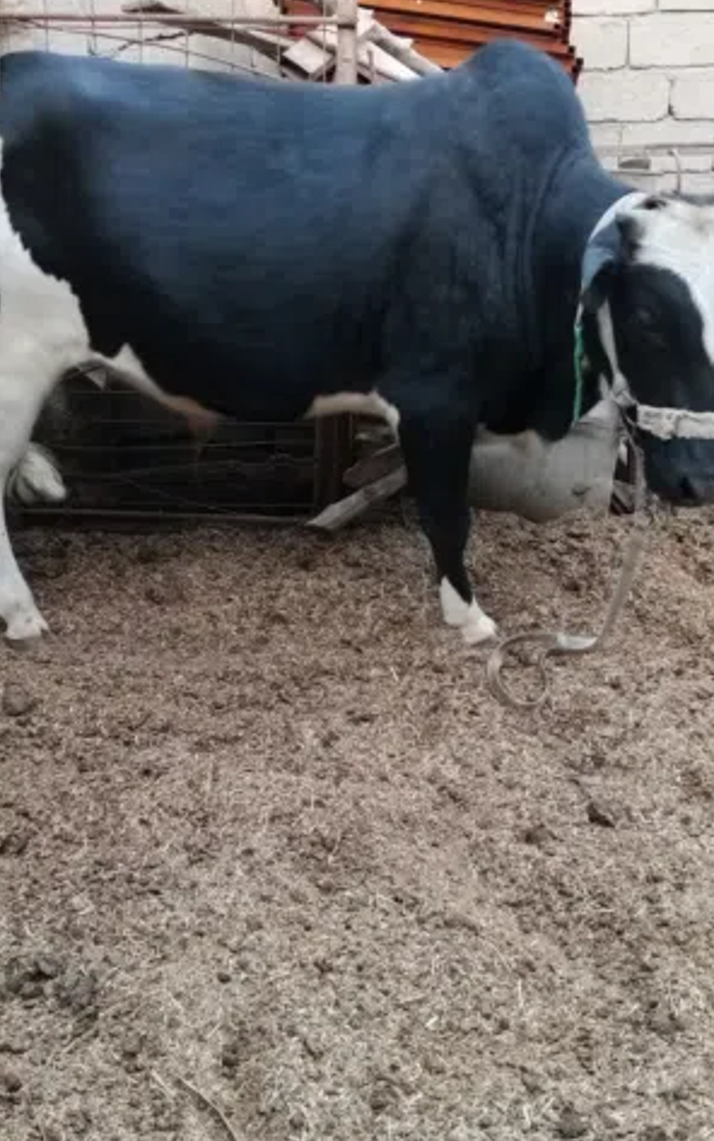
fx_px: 1026
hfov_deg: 38.4
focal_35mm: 33
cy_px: 564
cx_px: 362
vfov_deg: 58.1
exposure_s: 1/50
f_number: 1.6
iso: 679
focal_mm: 4.09
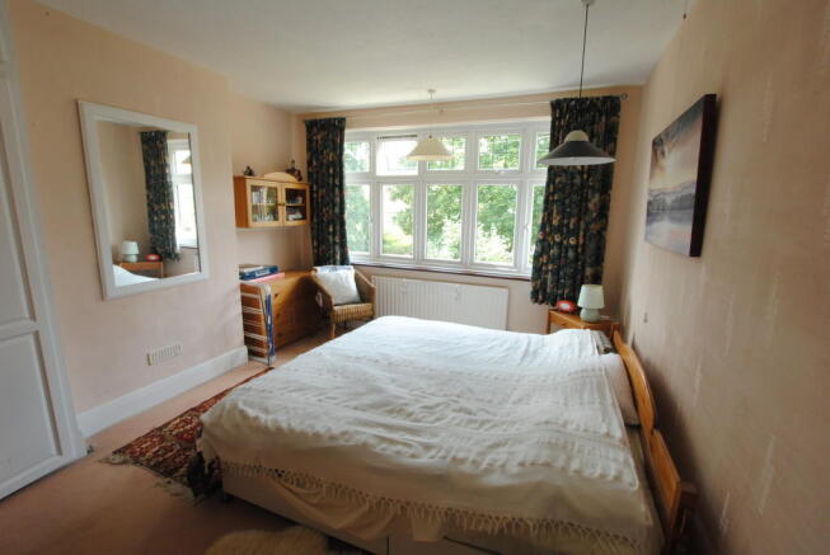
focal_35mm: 15
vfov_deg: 77.5
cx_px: 415
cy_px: 278
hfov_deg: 100.3
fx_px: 346
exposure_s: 1/5
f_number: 16
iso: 400
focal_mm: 10
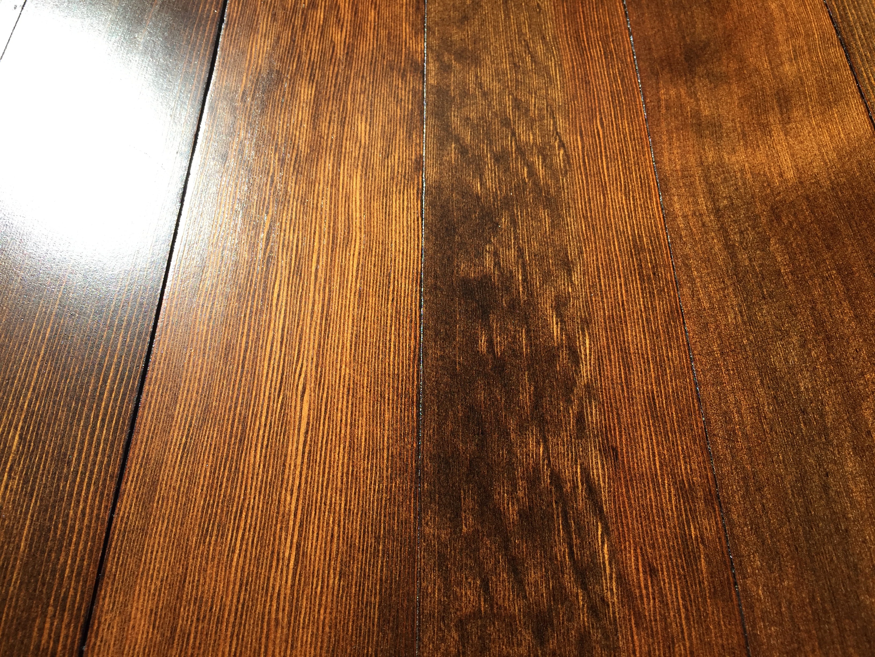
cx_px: 438
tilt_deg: -59.0
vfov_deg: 48.2
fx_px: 733
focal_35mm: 29
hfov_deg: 61.7
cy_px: 328
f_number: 2.2
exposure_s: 1/439
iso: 32
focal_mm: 4.15
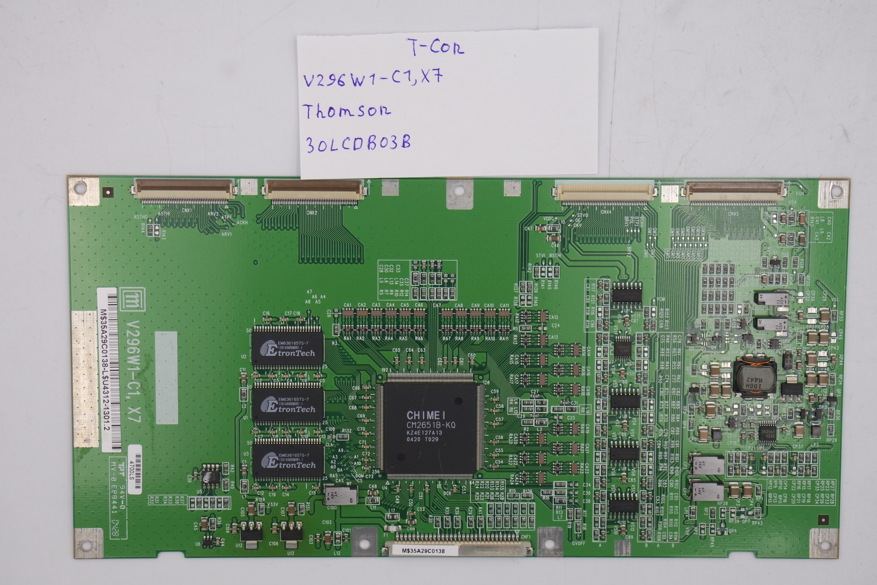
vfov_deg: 18.9
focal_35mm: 72
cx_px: 438
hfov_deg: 28.1
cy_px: 292
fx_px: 1754
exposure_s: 1/100
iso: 200
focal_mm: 27
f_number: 5.6
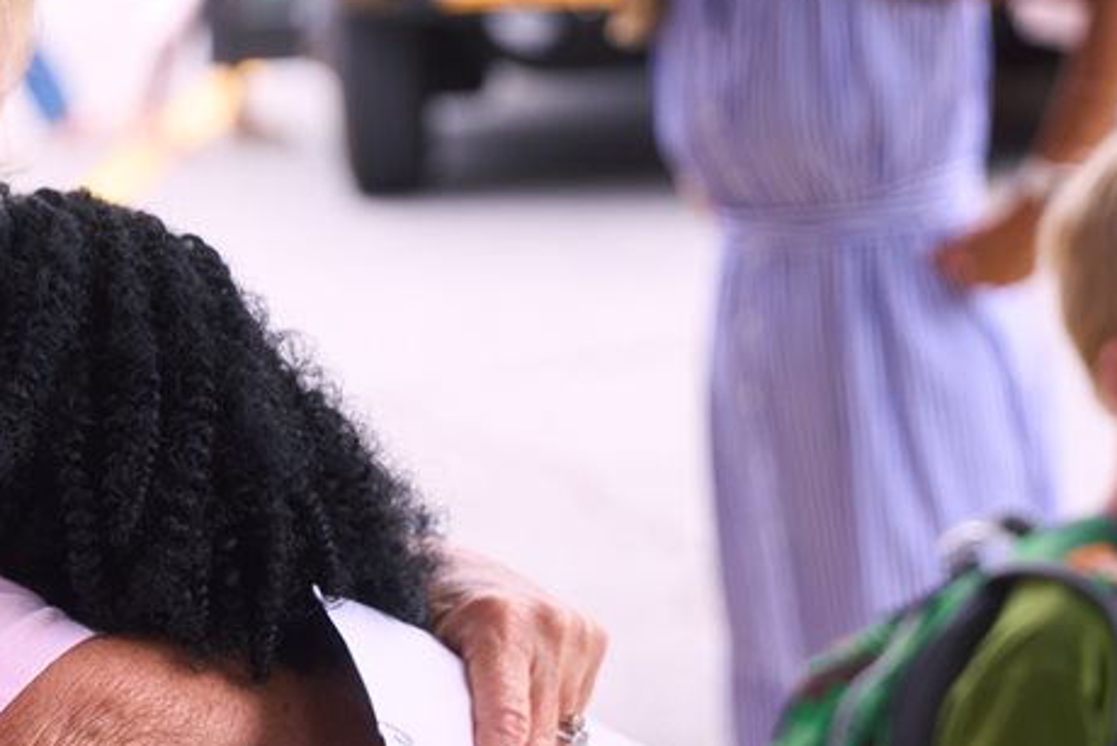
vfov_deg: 10.3
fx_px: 4124
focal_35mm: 133
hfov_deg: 15.1
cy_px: 707
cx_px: -36
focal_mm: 45.3
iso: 800
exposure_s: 1/2000
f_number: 2.8
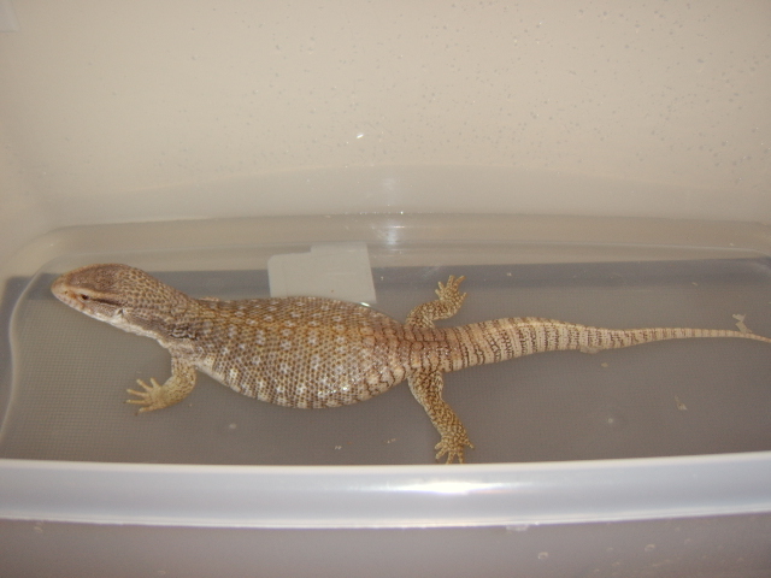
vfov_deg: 45.4
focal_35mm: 31
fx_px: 690
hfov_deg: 58.4
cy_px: 289
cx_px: 386
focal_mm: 8.13
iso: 141
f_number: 2.7
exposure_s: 1/30
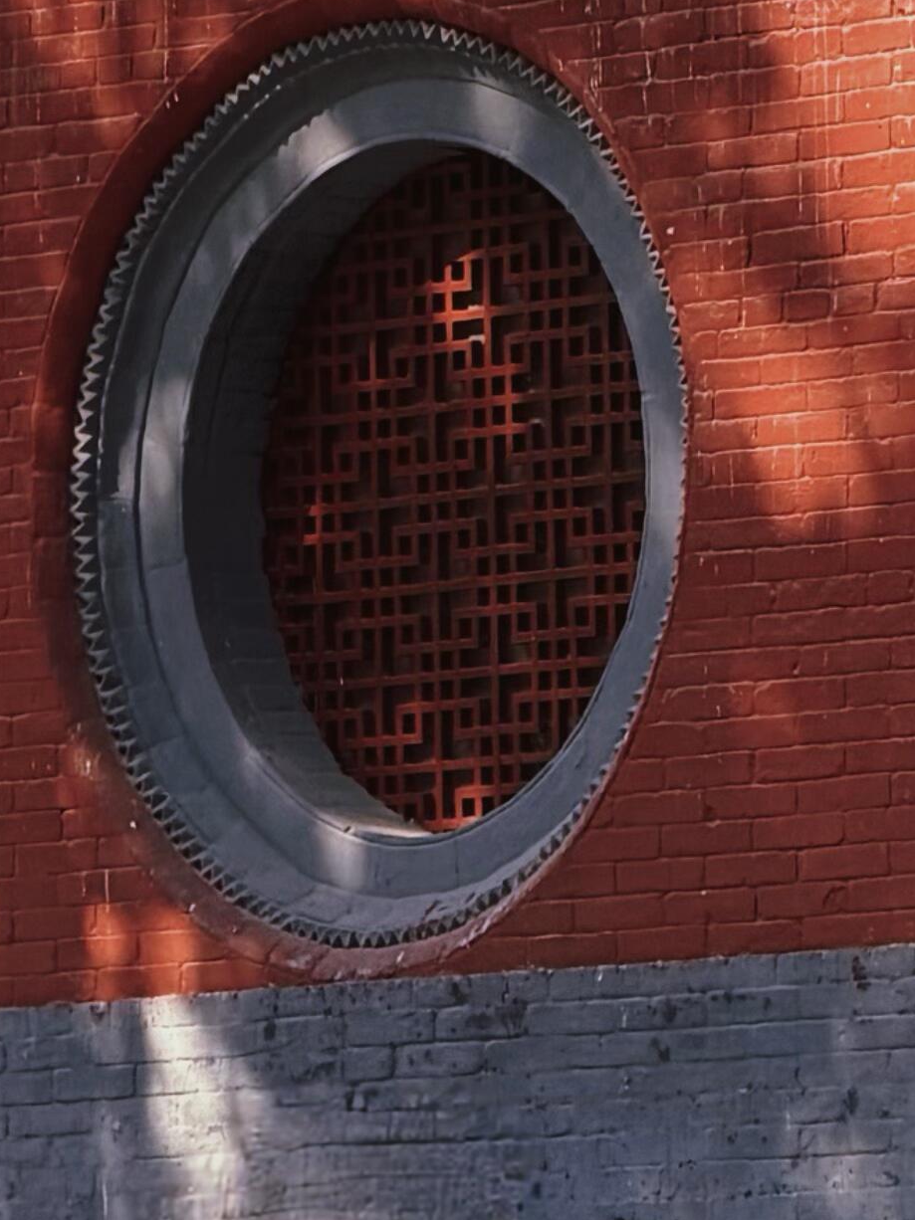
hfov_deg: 3.2
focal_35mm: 466
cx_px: 740
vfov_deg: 4.3
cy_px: 387
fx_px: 16429
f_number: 2.8
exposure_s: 1/136
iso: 64
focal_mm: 16.89
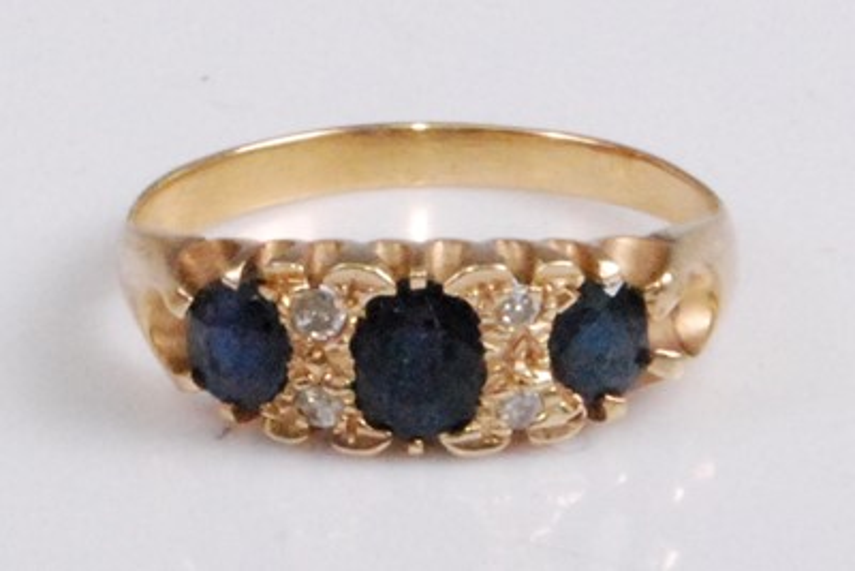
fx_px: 1960
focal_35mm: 82
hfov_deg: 24.6
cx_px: 428
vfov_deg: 16.6
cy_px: 286
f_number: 25
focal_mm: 55
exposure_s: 1/125
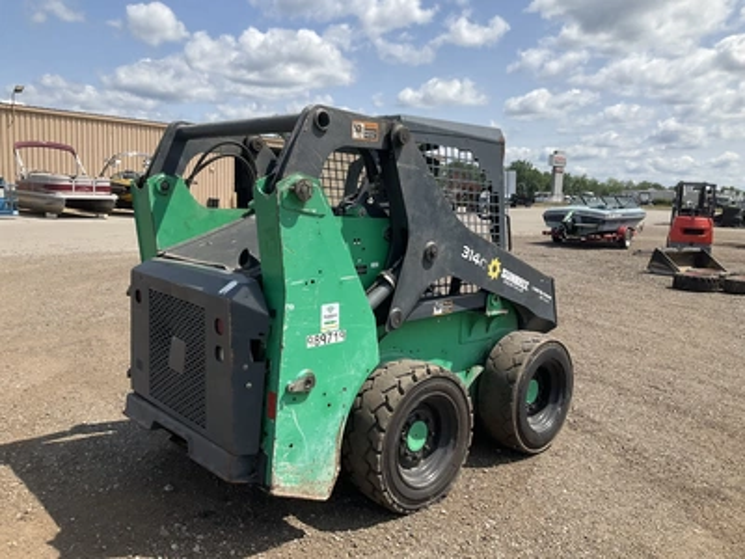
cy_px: 280
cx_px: 372
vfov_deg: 48.2
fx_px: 624
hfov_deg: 61.7
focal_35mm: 29
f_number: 1.8
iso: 25
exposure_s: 1/1848
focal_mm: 3
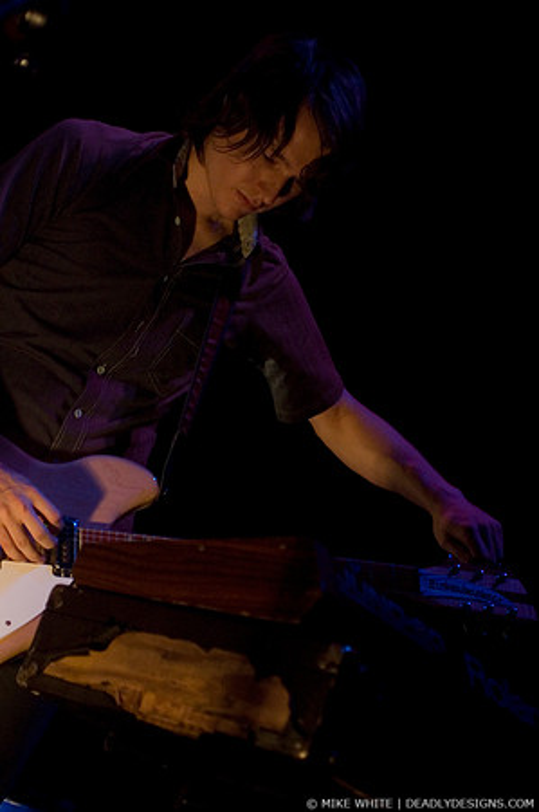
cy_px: 406
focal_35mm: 105
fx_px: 2363
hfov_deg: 13.0
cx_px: 270
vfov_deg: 19.5
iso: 800
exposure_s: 1/40
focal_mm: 70
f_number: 2.8
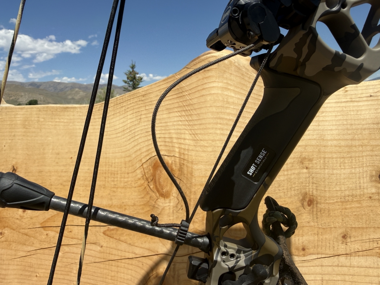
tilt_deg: -6.9
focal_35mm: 26
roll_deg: +1.8
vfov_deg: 53.1
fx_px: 285
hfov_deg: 67.3
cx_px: 190
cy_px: 142
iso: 40
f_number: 2.2
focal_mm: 2.22
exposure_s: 1/3125
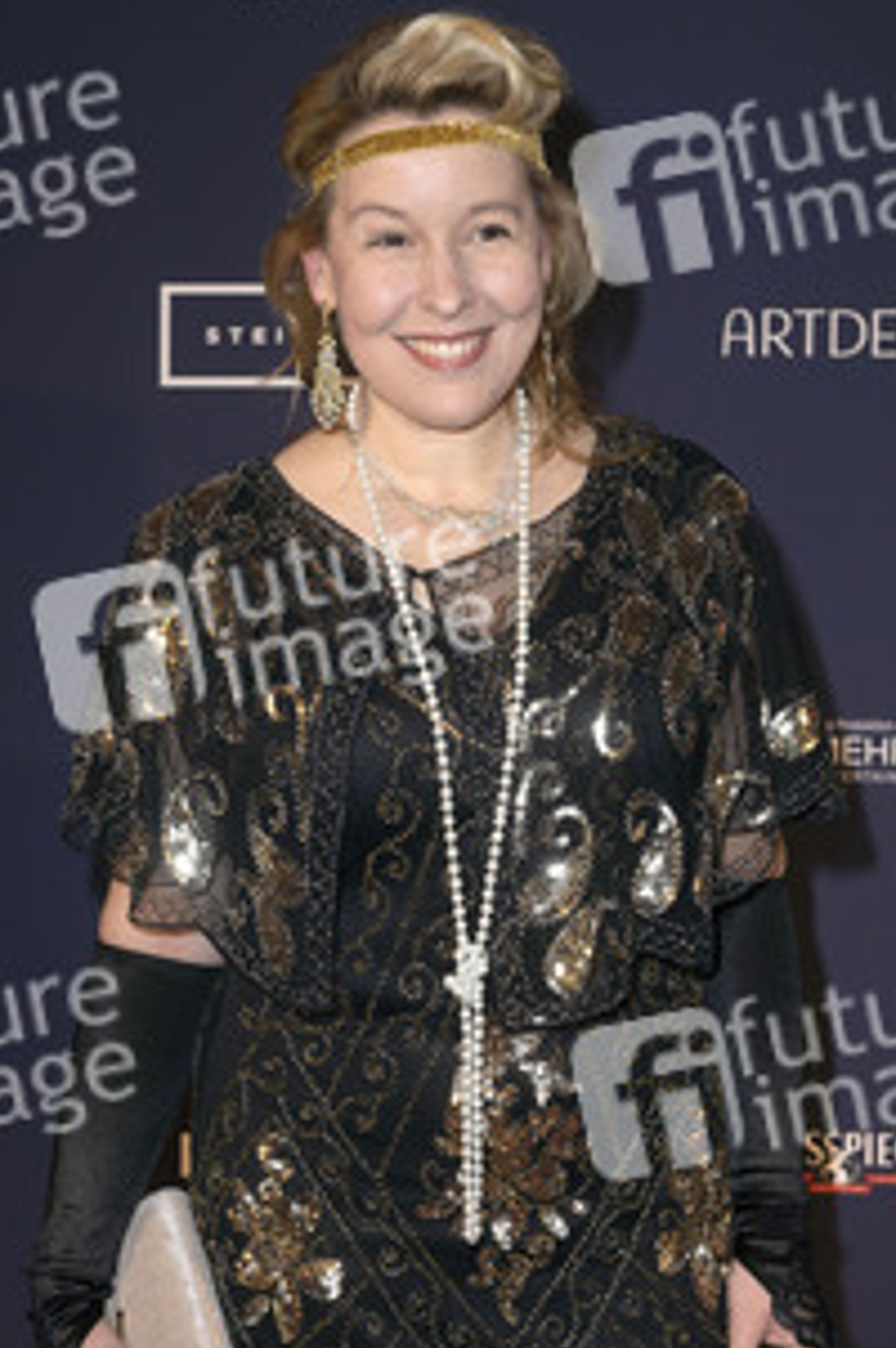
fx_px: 2881
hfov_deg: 17.7
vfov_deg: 26.3
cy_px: 851
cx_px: 394
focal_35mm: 77
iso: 400
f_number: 5.6
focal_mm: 58
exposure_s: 1/200
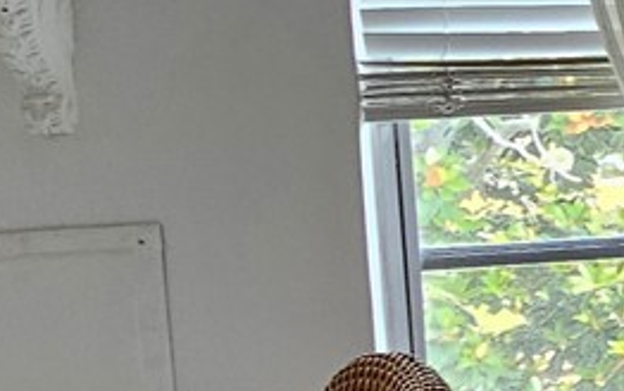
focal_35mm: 84
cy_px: 129
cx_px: 1434
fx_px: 1429
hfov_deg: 15.6
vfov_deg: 15.5
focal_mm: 2.2
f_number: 2.2
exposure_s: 1/60
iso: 125
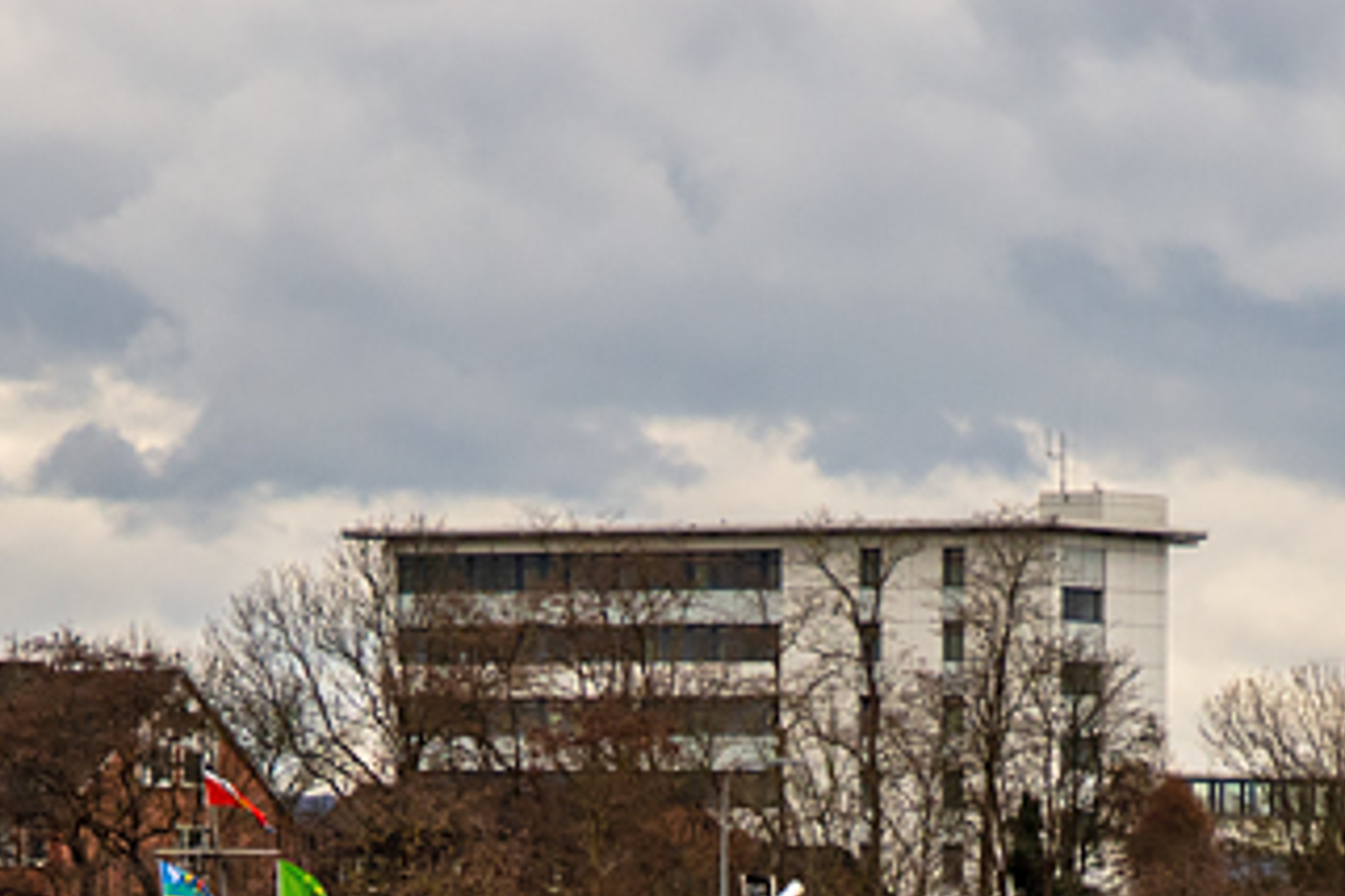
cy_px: 1562
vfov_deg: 4.2
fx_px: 12141
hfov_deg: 6.3
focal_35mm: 325
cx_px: 1001
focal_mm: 58
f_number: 6.3
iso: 280
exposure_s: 1/250
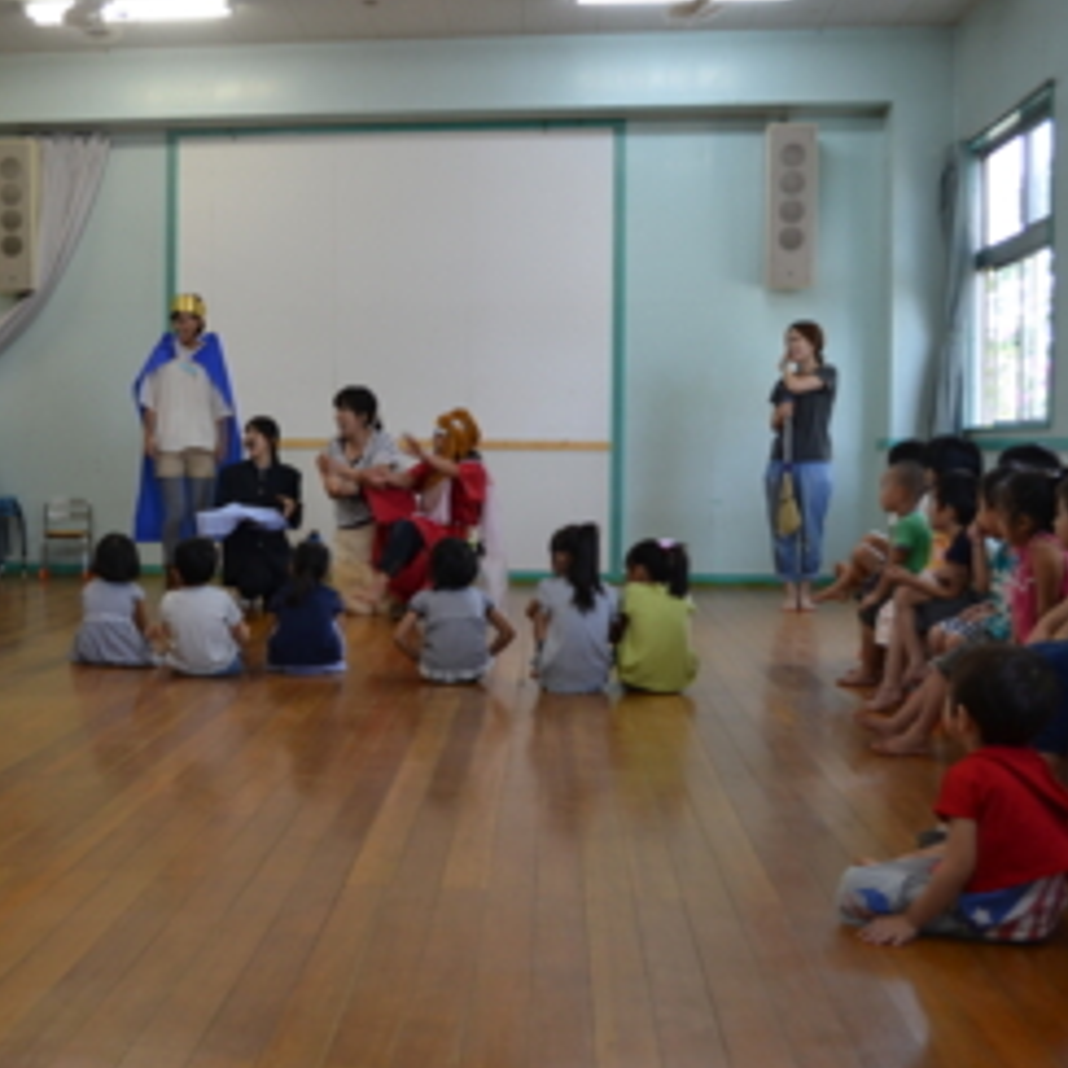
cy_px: 488
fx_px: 1606
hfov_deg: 36.3
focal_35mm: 46
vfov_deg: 36.8
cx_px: 328
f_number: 4
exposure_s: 1/60
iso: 400
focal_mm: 22
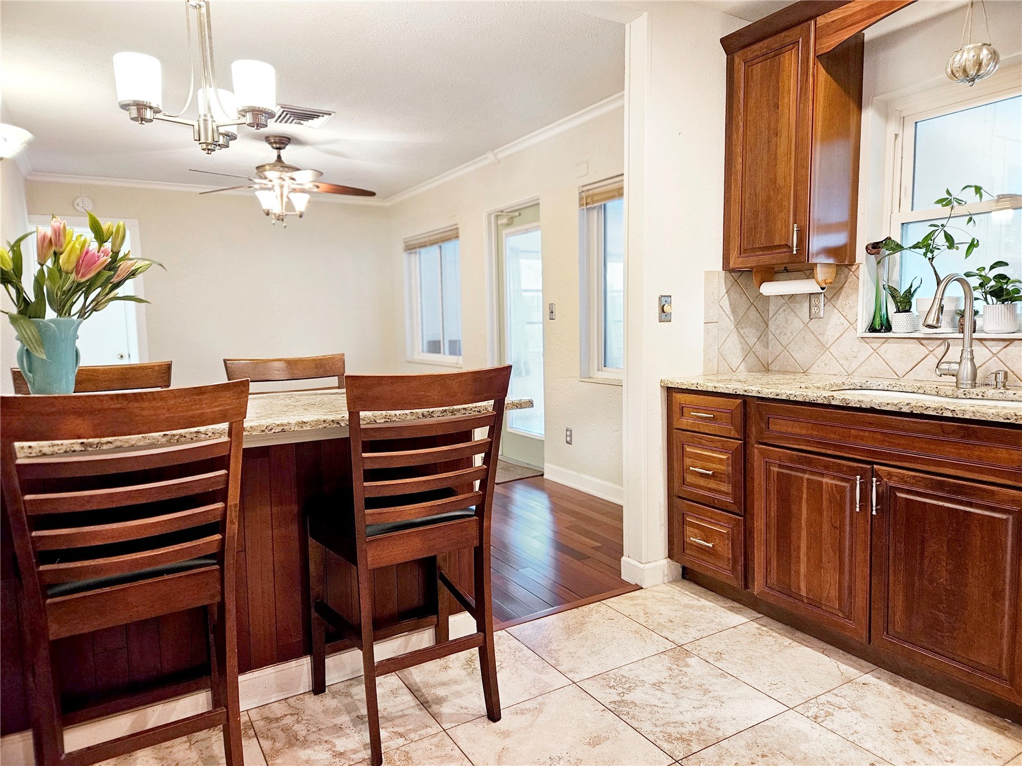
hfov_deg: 73.9
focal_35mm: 23
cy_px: 383
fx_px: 679
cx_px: 511
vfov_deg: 58.9
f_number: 1.8
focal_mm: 5.4
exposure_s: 1/120
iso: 500
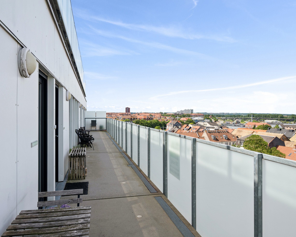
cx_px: 150
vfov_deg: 59.7
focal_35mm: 24
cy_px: 120
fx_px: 207
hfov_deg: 71.2
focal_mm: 20.5
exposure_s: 1/640
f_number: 6.3
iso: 100
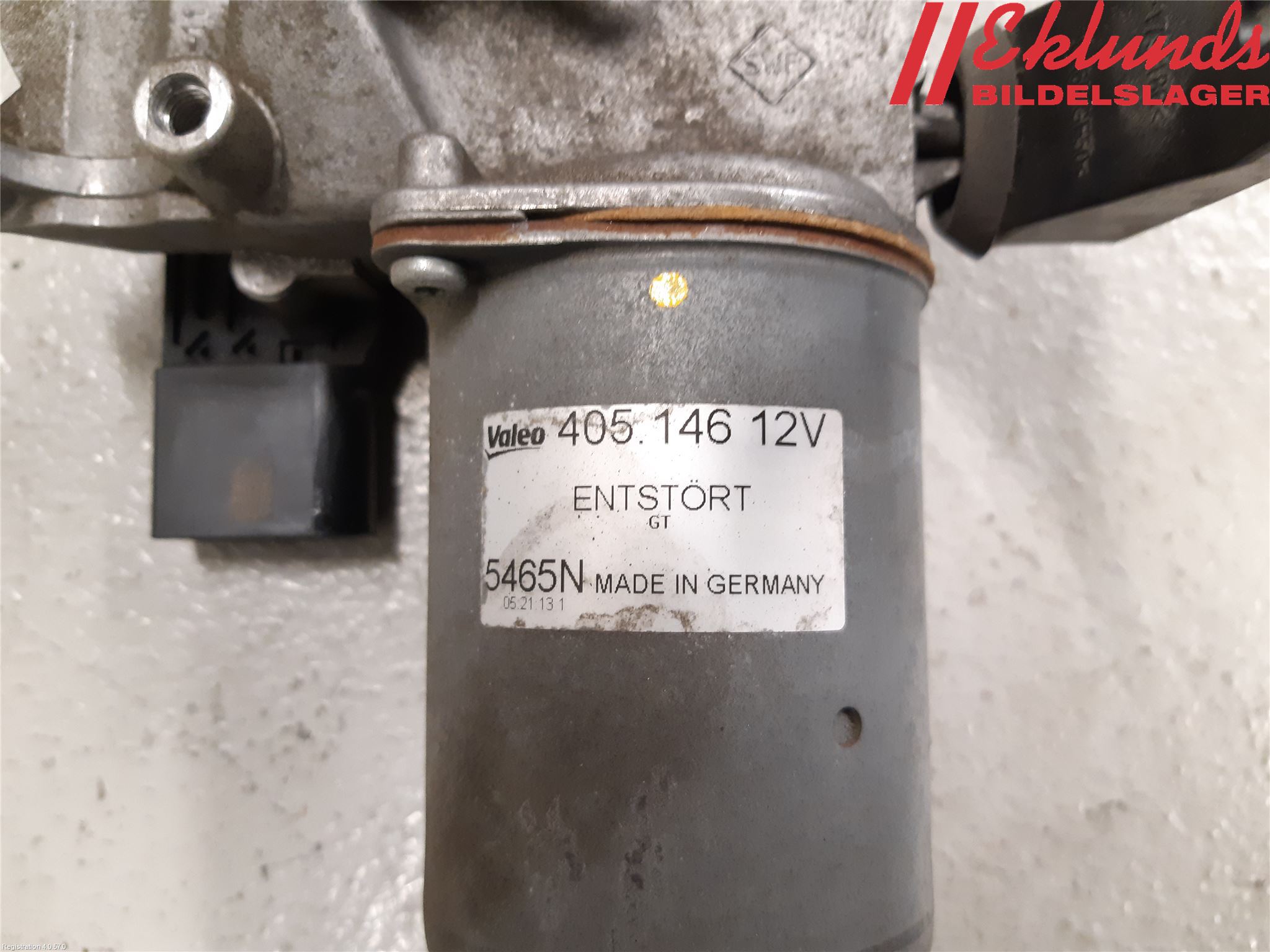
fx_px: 954
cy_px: 476
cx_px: 635
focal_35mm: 26
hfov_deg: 67.3
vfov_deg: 53.1
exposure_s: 1/25
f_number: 1.7
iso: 200
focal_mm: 3.93
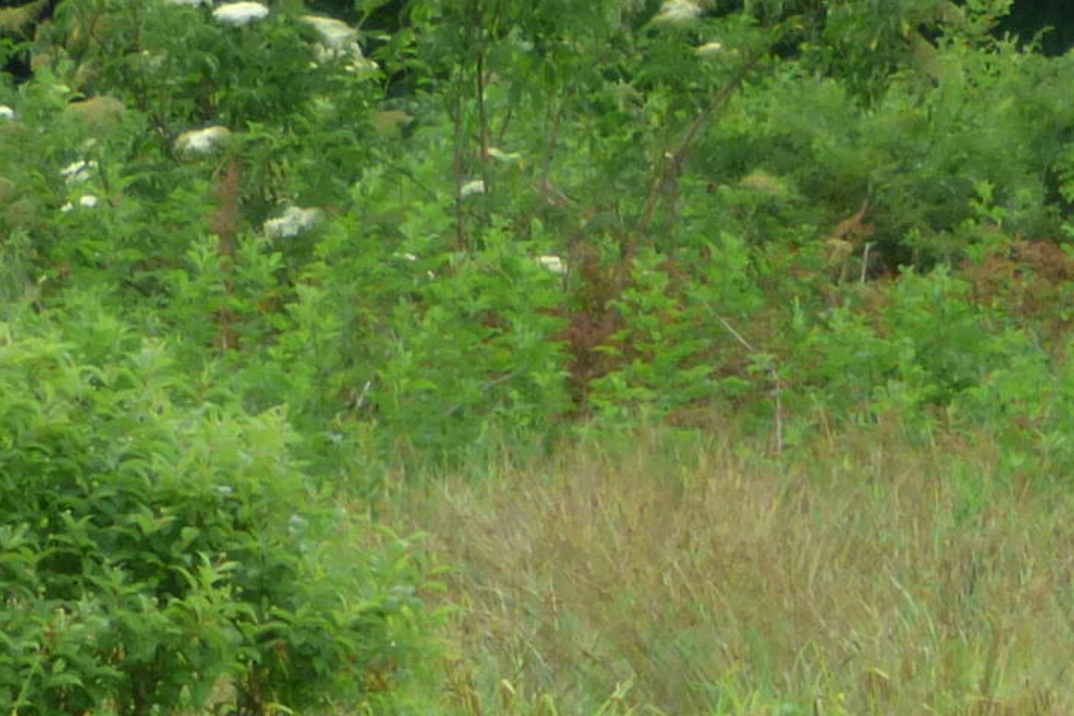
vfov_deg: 1.8
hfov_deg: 2.6
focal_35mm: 779
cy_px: 1100
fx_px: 23243
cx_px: 918
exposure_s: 1/250
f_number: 5.4
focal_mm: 28.9
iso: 200
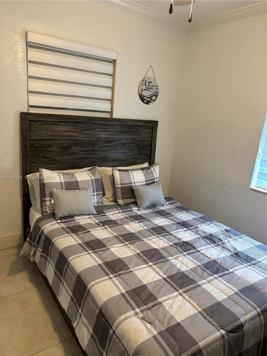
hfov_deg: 53.1
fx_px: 267
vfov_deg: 67.3
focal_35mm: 26
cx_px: 134
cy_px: 178
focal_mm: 5.96
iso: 250
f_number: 1.6
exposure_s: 1/60
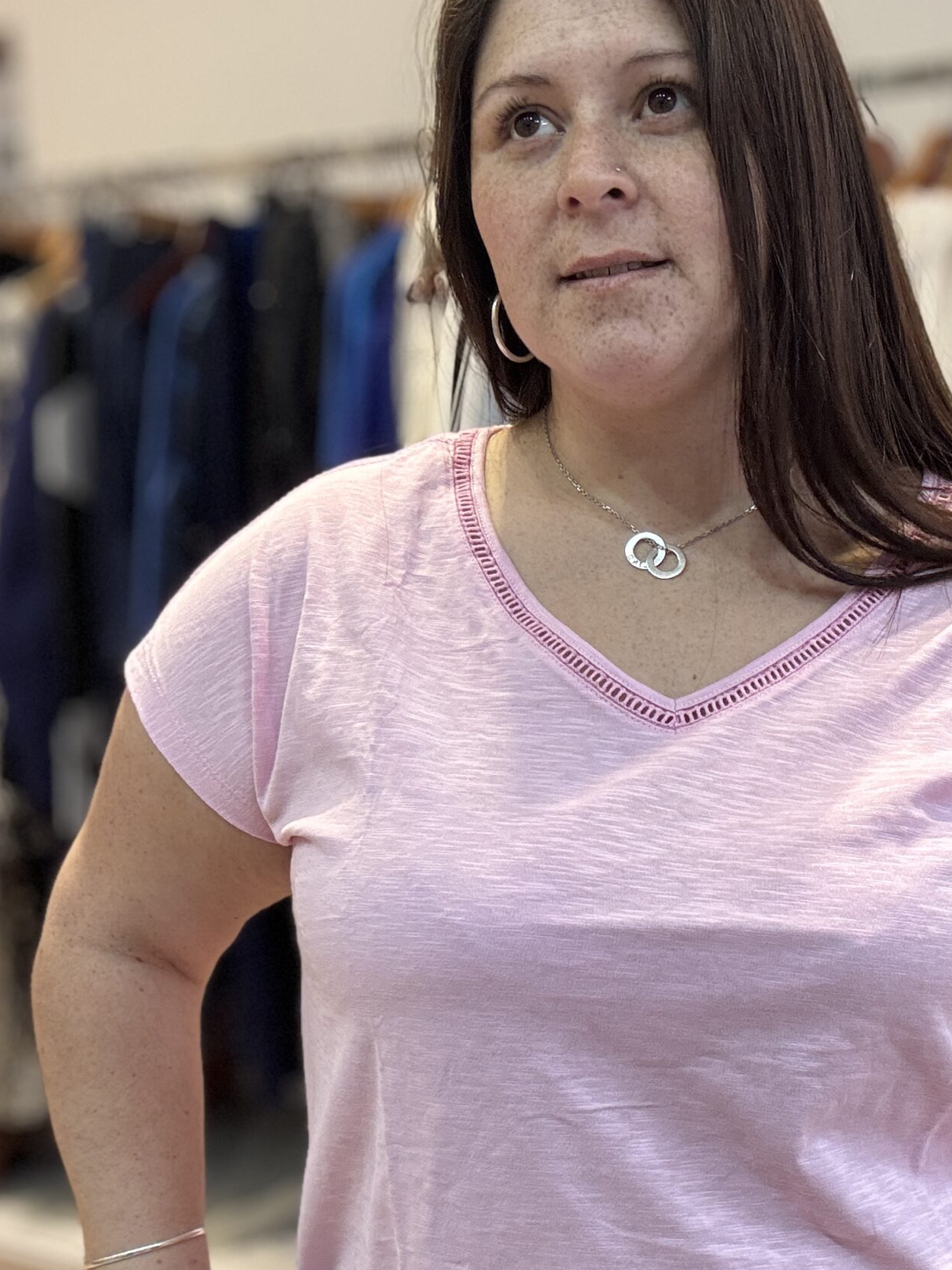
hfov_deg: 31.1
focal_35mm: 46
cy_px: 785
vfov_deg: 41.0
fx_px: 1687
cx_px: 677
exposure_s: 1/50
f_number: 1.9
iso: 80
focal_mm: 2.69
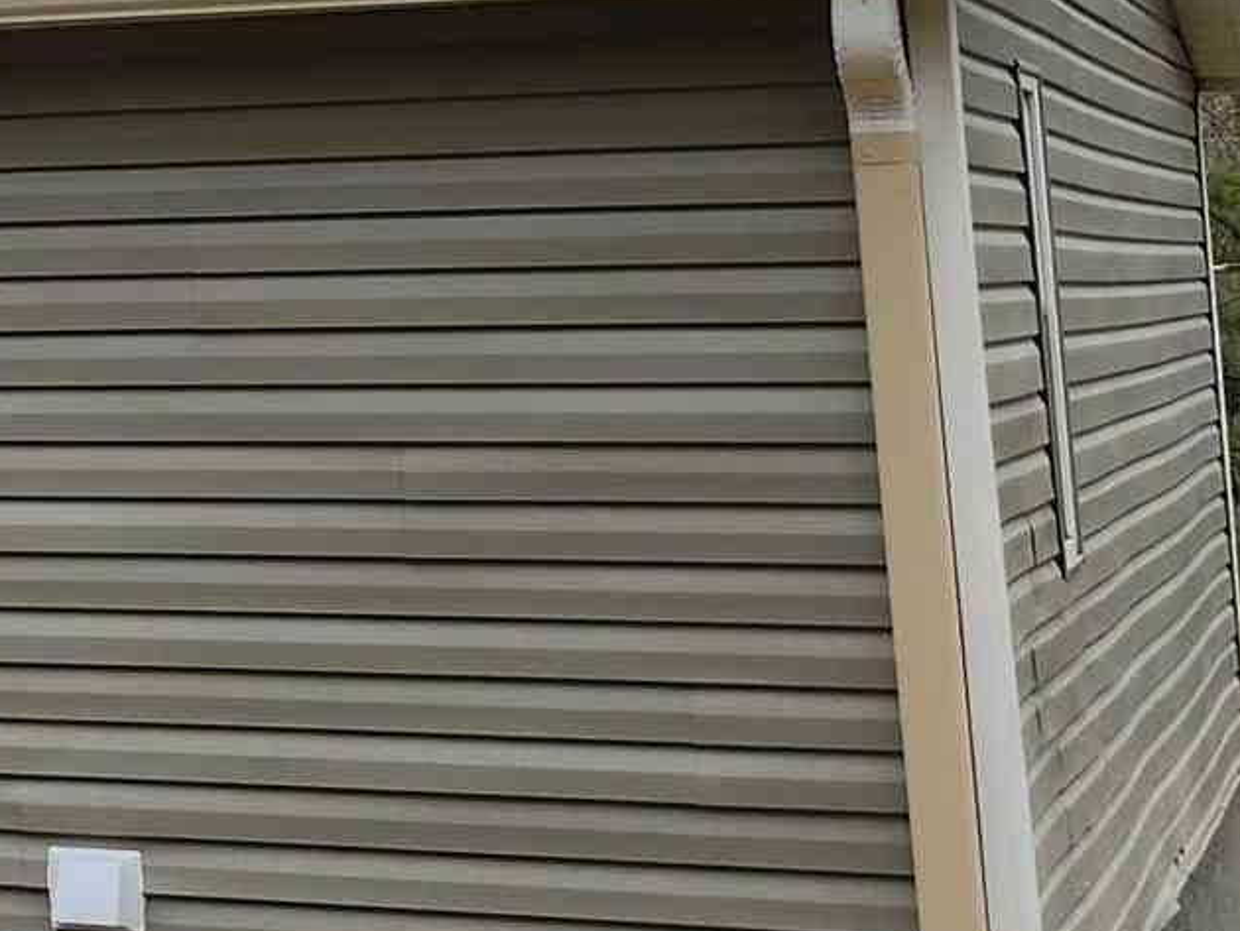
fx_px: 4193
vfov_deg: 12.4
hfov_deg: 14.6
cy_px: -173
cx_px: -1059
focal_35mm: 117
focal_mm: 5
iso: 50
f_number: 1.8
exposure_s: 1/447
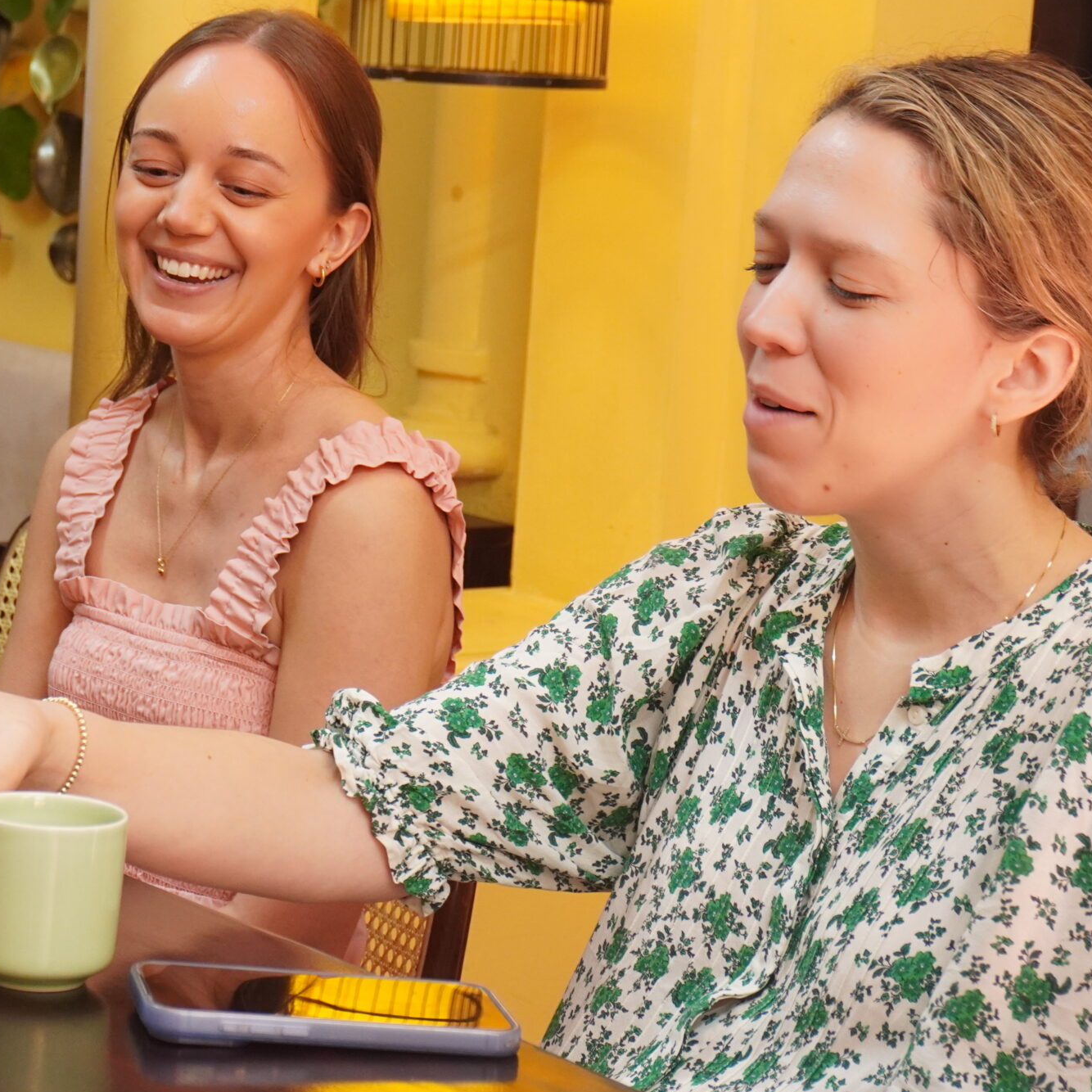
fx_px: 3319
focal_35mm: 93
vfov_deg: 18.7
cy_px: 428
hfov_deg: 18.5
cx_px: 229
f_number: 6.3
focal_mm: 38
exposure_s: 1/50
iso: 1250
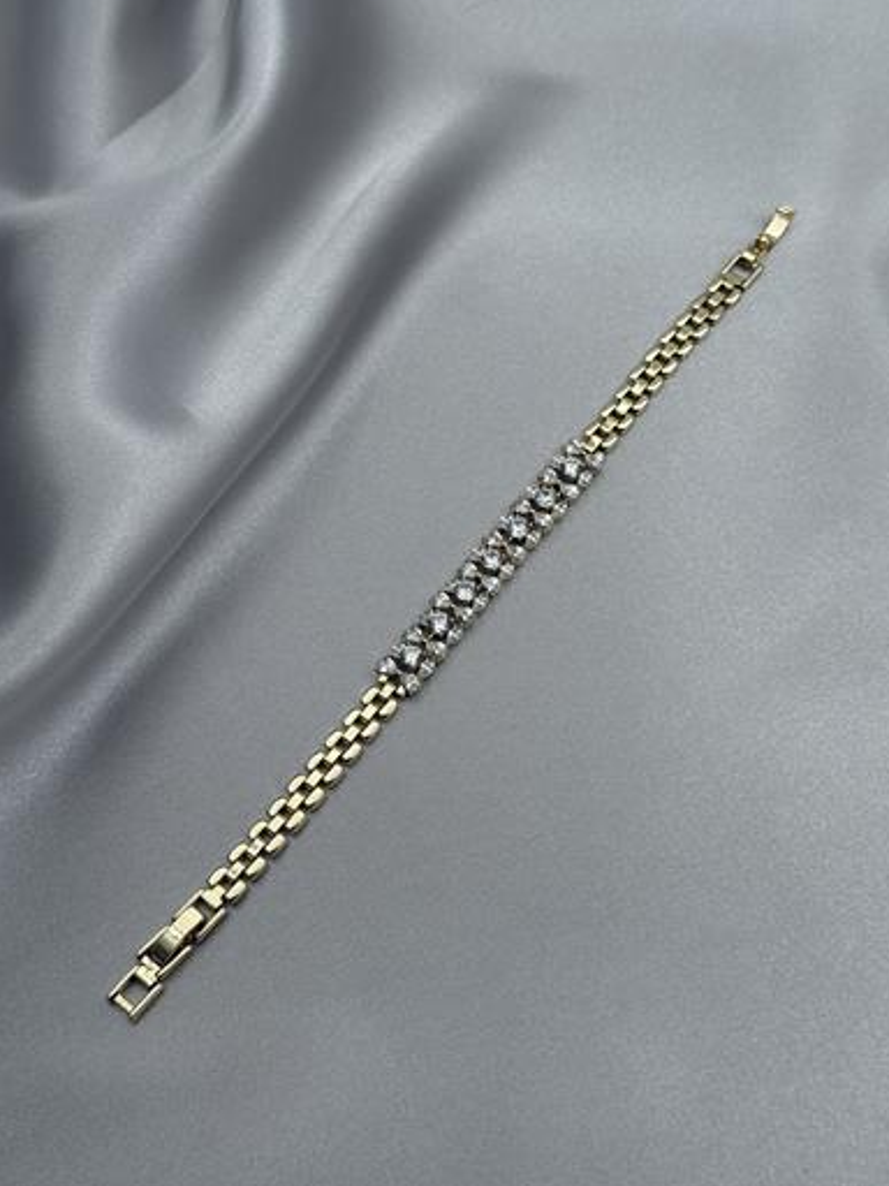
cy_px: 578
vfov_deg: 38.2
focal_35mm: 50
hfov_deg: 29.1
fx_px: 1712
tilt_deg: -60.6
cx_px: 442
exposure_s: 1/1678
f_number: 1.78
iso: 64
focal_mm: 6.76
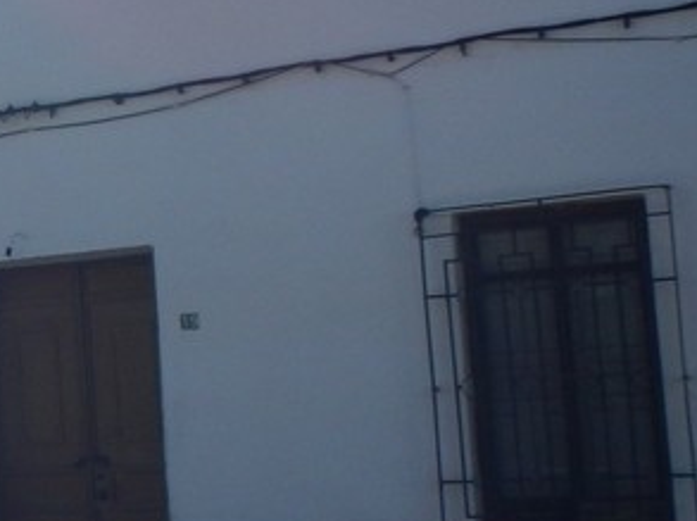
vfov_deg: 15.1
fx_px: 1971
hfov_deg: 17.6
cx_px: -397
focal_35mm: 98
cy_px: 290
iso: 125
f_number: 7.8
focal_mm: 5
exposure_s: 1/400
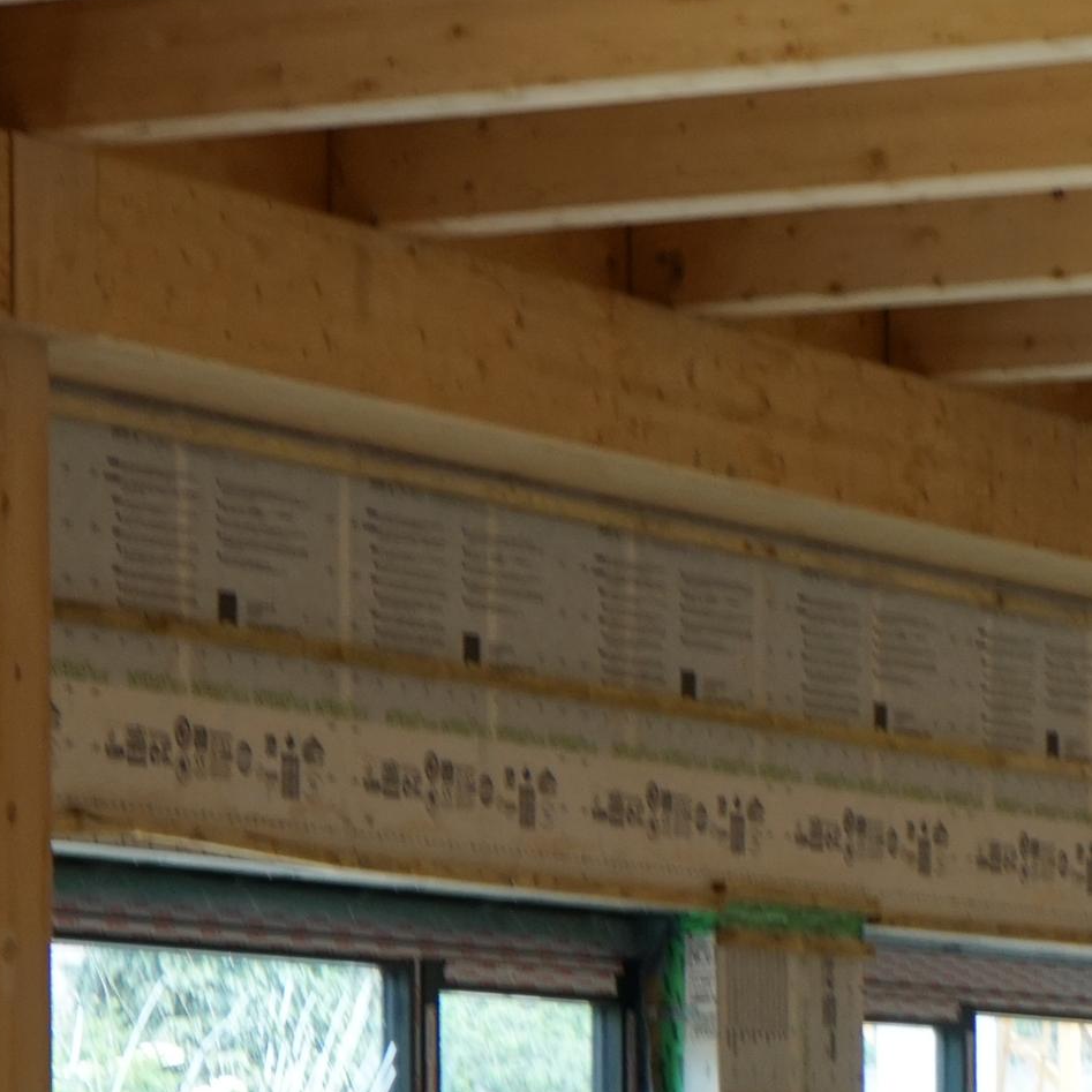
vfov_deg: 9.0
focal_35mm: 193
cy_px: 1115
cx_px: 526
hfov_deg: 9.1
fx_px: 6888
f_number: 5
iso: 400
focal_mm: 56
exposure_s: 1/160
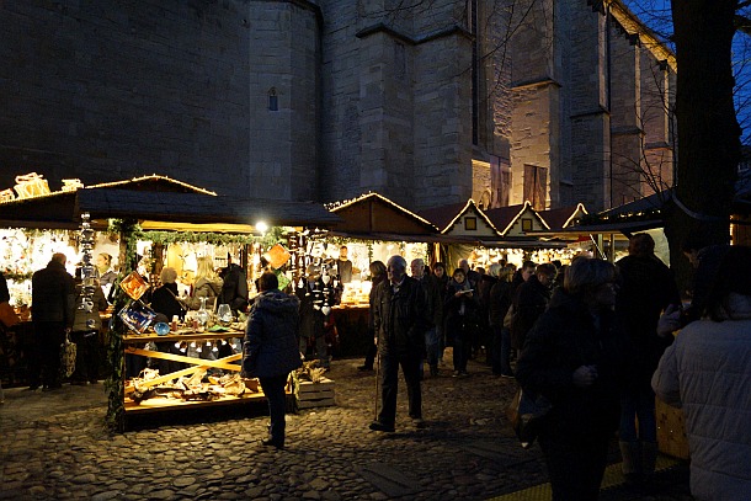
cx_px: 376
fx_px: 563
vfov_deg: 48.0
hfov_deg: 67.4
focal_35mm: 27
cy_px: 250
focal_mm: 18
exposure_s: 1/80
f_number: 3.5
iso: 3200
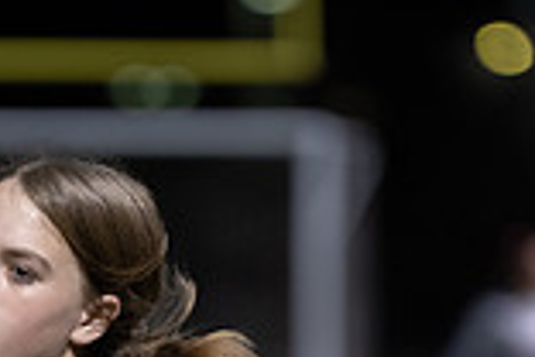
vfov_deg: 1.9
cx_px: 144
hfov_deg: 2.8
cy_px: 544
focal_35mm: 730
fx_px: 10848
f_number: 2.8
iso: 2500
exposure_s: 1/320
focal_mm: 188
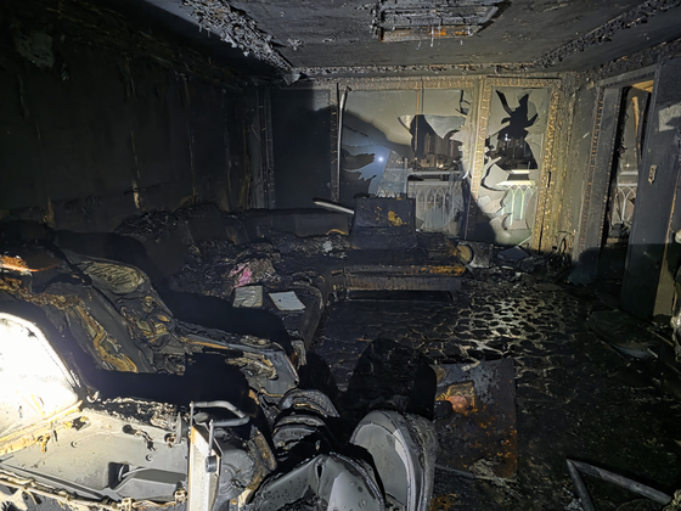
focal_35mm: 23
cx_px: 340
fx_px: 452
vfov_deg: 58.9
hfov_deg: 73.9
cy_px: 256
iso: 3200
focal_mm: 6.3
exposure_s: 1/12
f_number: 1.7
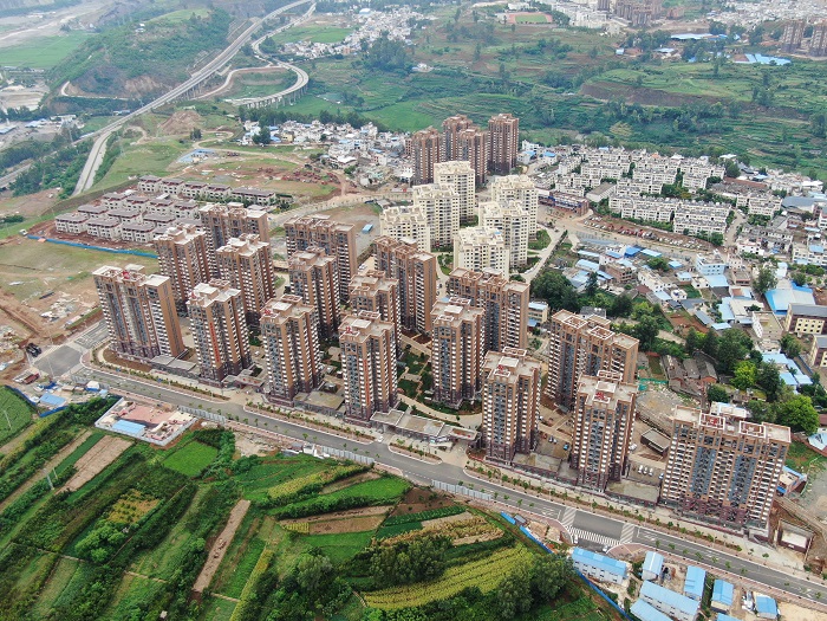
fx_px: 765
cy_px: 310
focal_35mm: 32
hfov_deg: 56.8
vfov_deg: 44.2
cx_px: 414
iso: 100
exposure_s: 1/100
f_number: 3.1
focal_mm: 5.45
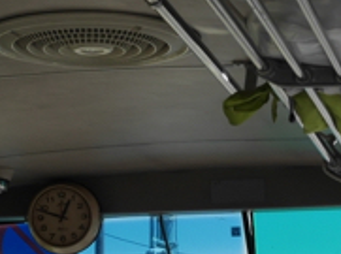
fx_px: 1603
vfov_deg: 8.9
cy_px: 373
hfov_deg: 11.9
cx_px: 382
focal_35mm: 163
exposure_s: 1/320
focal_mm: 23
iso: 200
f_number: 8
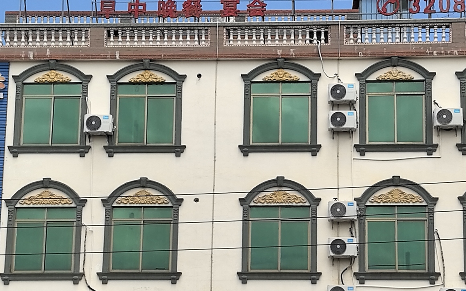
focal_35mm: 98
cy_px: 198
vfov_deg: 13.3
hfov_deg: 21.2
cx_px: 284
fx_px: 1245
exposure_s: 1/1513
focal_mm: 6.98
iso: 50
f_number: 2
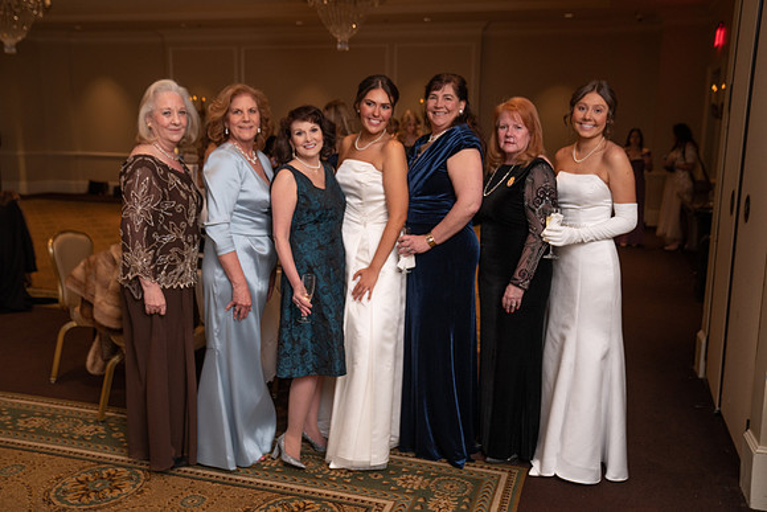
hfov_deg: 55.8
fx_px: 725
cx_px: 384
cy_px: 256
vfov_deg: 38.9
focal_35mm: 34
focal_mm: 34
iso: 800
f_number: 3.5
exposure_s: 1/80
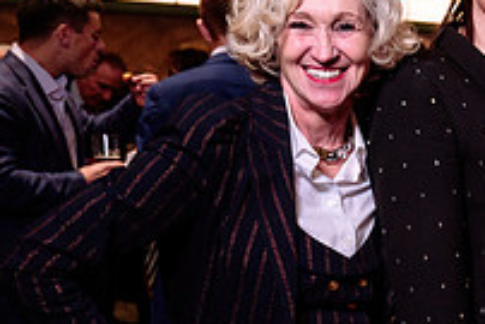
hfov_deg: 18.6
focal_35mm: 97
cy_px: 239
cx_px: 723
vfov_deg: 14.1
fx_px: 1308
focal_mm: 29
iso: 1600
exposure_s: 1/80
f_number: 4
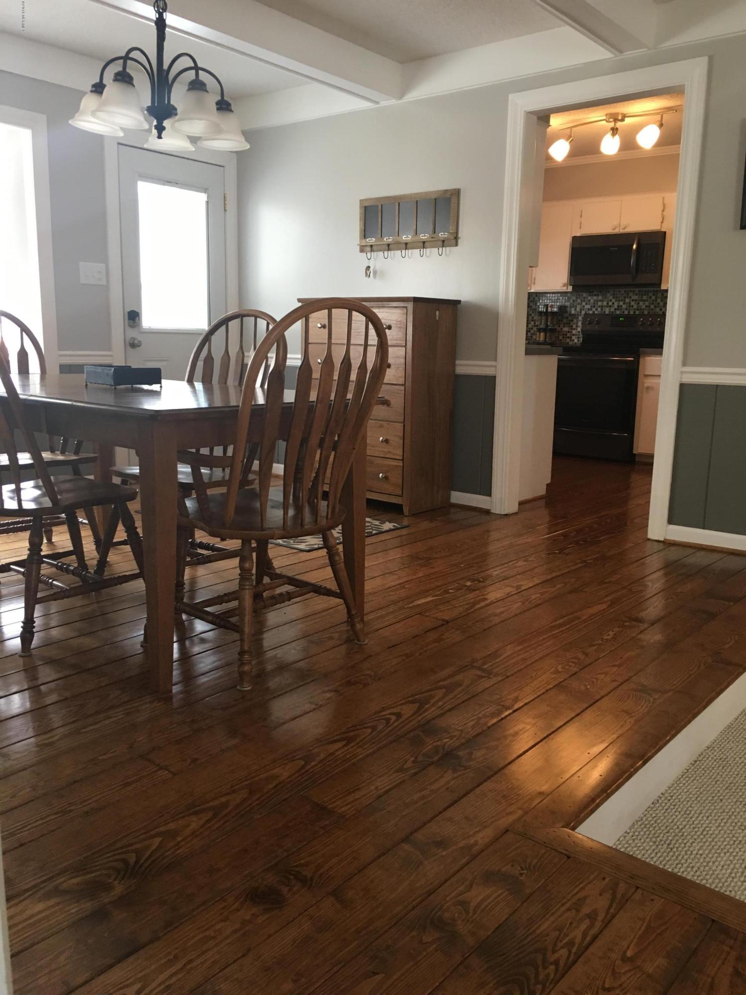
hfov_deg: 48.2
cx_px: 373
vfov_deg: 61.7
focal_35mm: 29
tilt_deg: -10.7
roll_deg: -1.8
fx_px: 833
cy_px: 498
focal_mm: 4.15
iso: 100
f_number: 2.2
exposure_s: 1/30
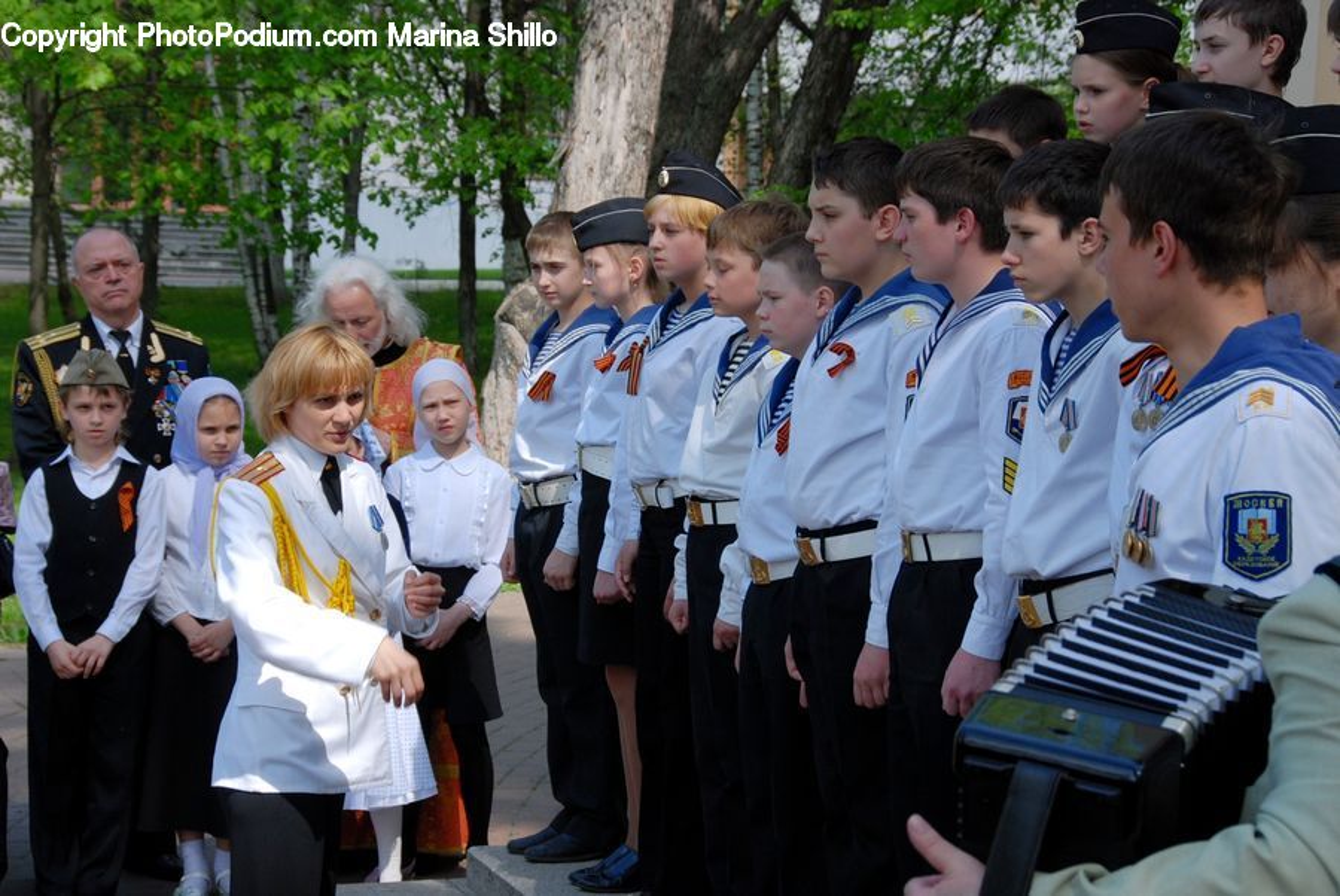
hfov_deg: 20.9
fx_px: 3633
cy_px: 448
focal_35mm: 98
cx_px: 670
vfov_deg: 14.1
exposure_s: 1/200
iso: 200
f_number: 11
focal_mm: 65
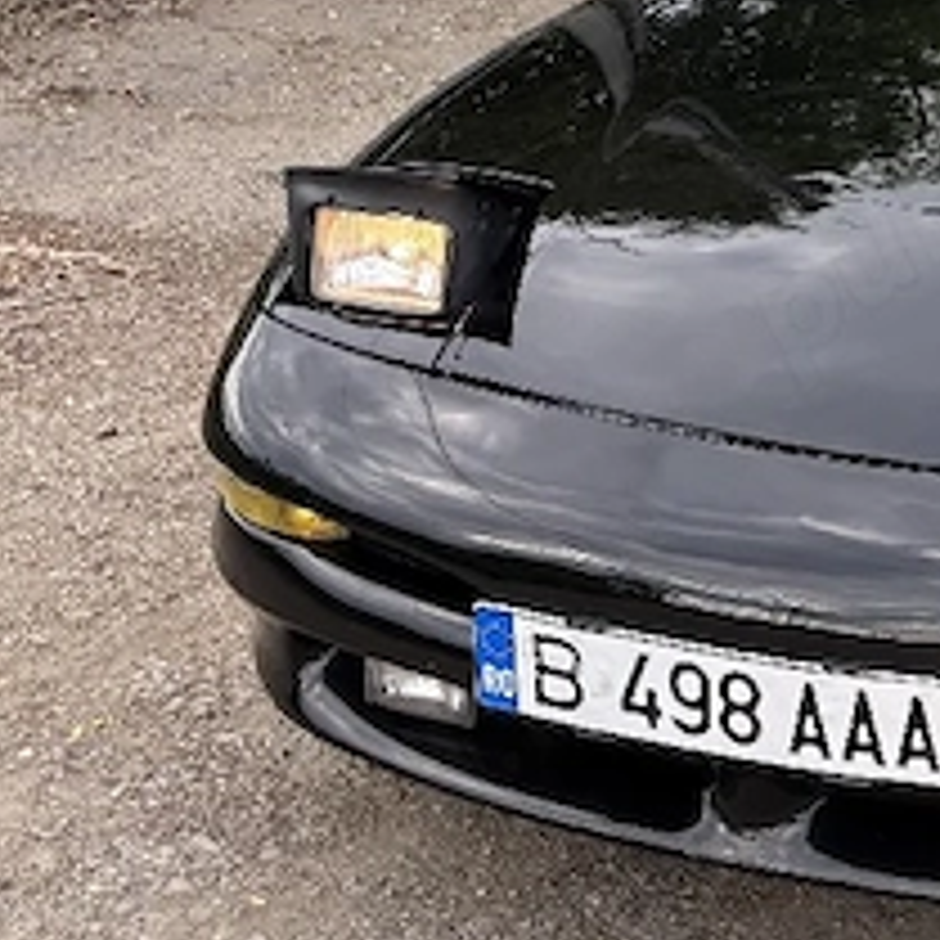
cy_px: -454
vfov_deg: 17.7
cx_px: 1223
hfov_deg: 18.4
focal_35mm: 88
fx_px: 2704
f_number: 1.6
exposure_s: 1/400
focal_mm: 5.96
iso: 64
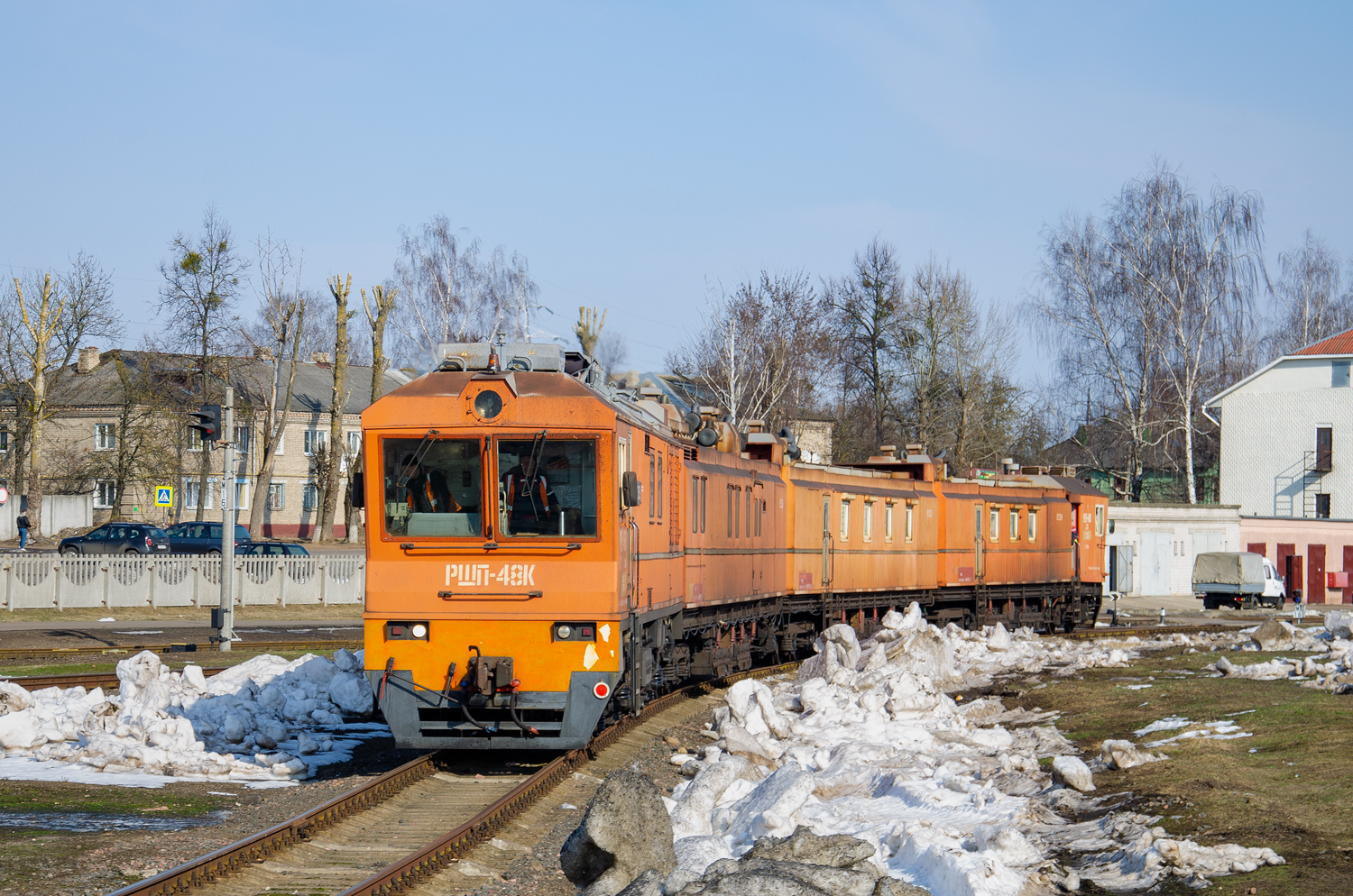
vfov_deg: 14.6
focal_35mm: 93
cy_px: 448
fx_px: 3489
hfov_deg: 21.9
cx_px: 676
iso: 100
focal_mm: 62
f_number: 7.1
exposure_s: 1/200
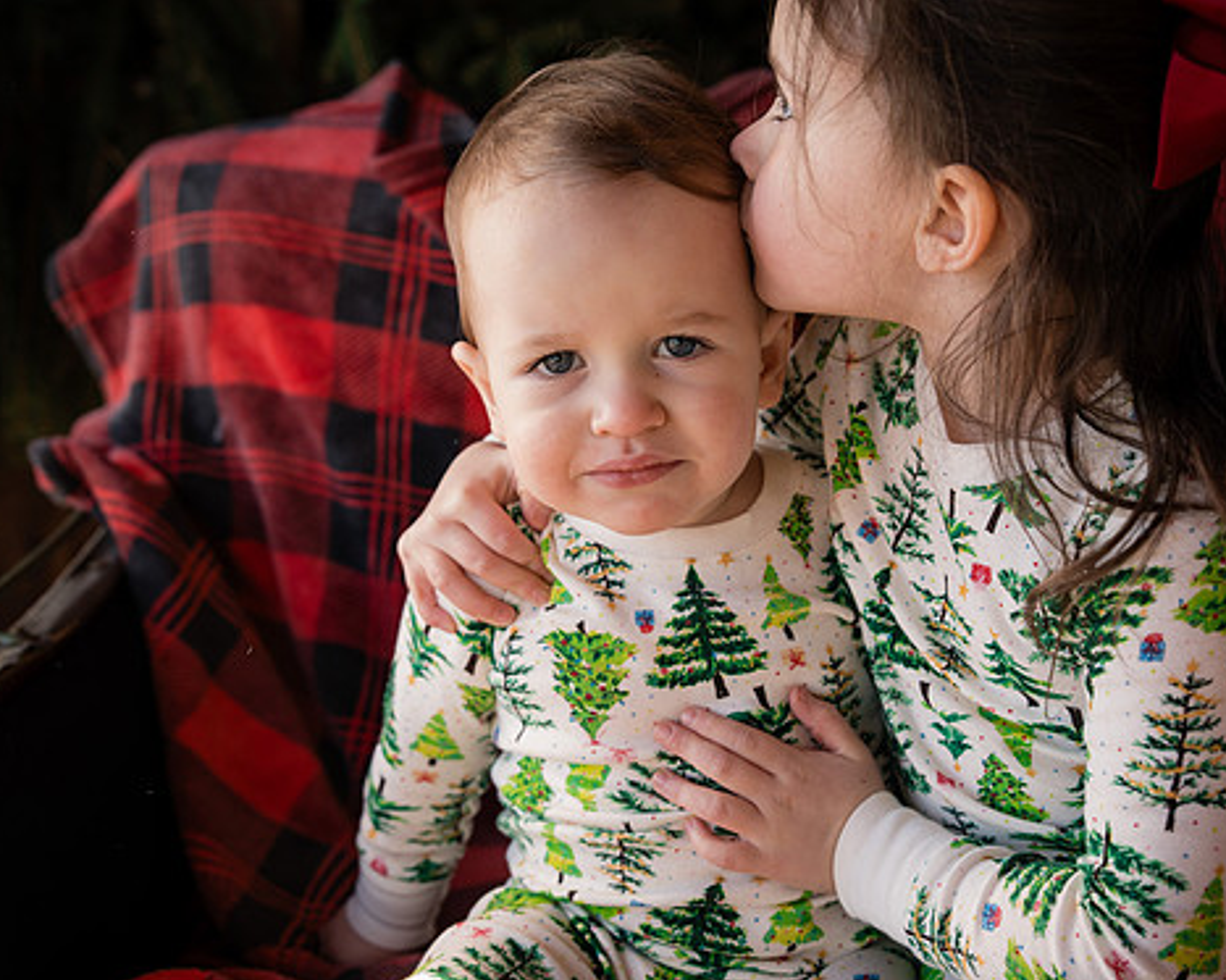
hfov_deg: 33.6
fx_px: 2031
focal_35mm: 56
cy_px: 506
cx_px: 659
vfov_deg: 27.1
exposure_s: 1/250
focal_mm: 48
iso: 400
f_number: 4
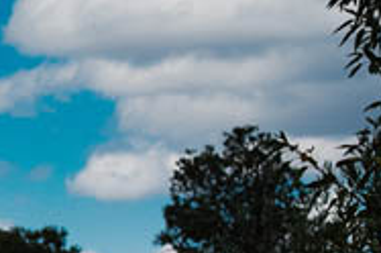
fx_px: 1923
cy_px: 527
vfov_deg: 7.2
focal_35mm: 182
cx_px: -595
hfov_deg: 9.7
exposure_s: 1/500
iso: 200
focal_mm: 23
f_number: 4.5
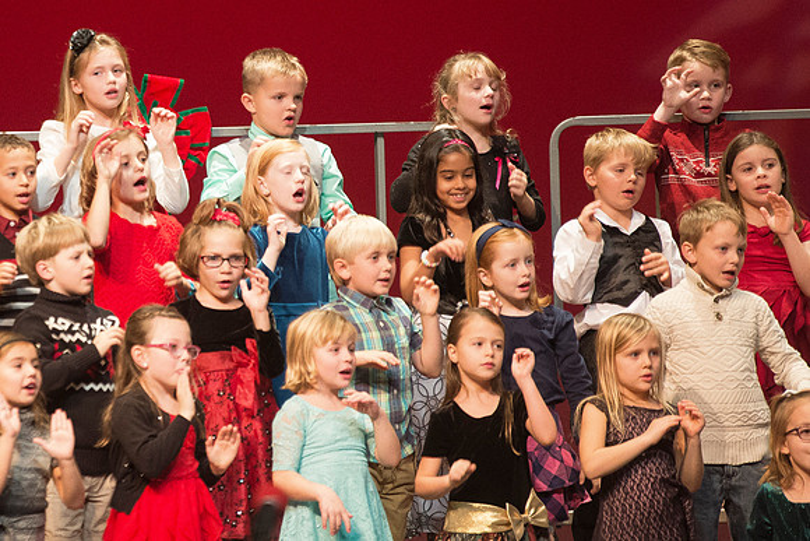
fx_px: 8861
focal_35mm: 394
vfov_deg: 3.5
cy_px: 230
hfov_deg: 5.2
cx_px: 47
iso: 2500
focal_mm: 200
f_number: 2.8
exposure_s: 1/200
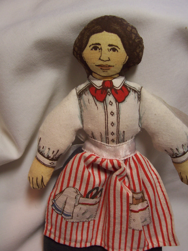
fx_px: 268
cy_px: 126
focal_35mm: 37
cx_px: 94
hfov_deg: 38.7
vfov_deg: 50.1
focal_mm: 5.6
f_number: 2.8
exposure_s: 1/45
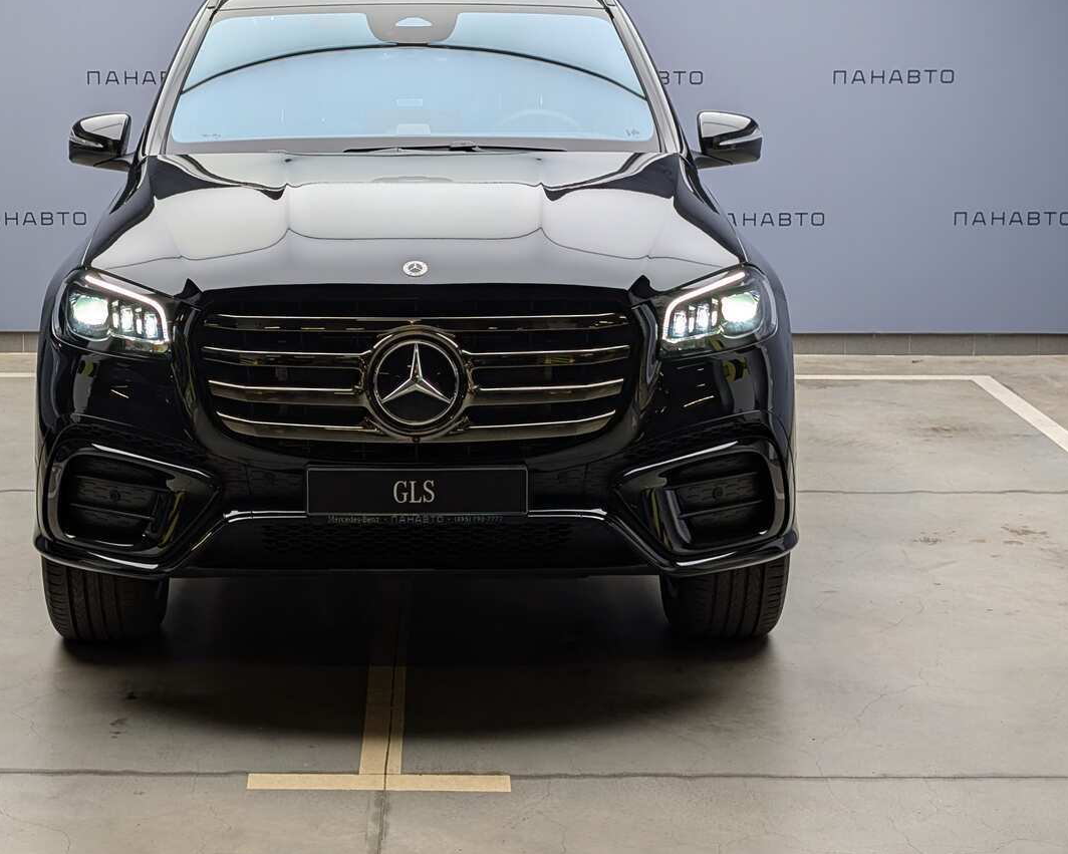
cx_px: 411
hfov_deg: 29.9
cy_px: 333
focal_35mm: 63
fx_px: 1991
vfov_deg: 24.2
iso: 19
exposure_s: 1/100
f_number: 1.68
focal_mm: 6.9
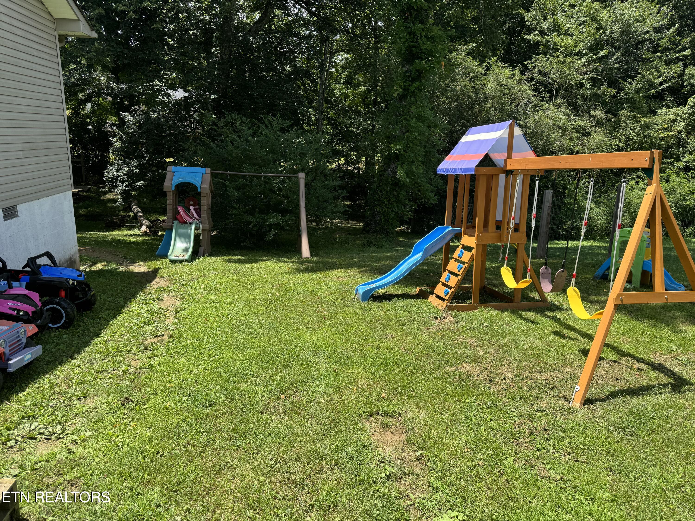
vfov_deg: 56.8
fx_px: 482
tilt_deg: -15.3
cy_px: 260
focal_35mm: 24
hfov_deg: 71.6
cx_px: 348
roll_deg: -2.2
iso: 80
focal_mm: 6.76
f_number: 1.78
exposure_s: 1/1869
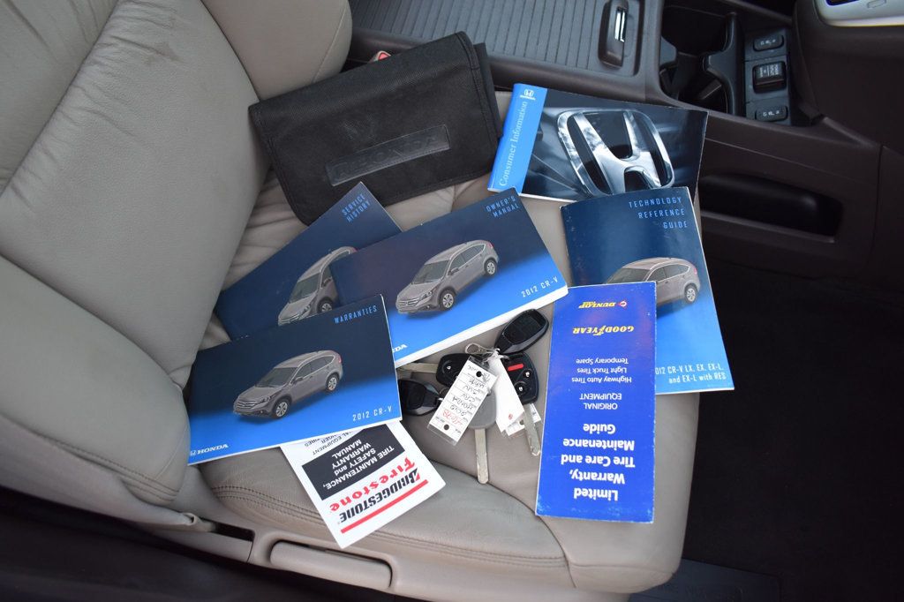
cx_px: 452
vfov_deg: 47.9
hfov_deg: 67.4
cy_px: 301
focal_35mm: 27
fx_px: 678
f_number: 4
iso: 500
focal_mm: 18
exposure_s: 1/60
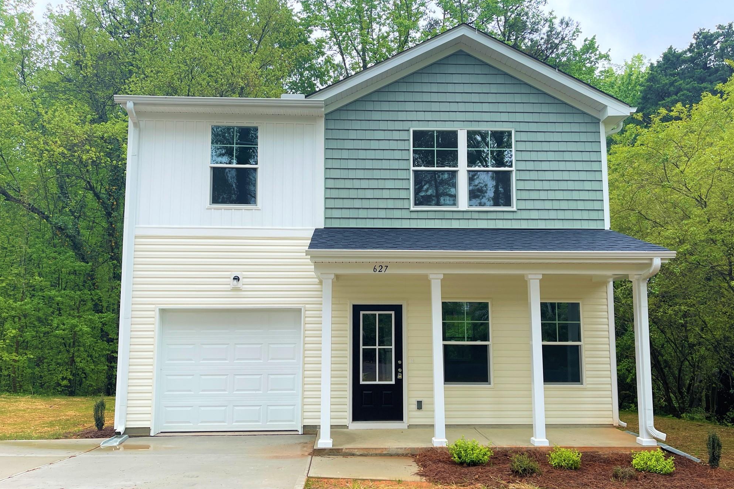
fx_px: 571
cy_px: 265
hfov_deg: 65.5
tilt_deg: +6.6
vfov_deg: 46.4
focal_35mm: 28
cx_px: 373
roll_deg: +1.9
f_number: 1.6
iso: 32
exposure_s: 1/978
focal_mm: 5.1
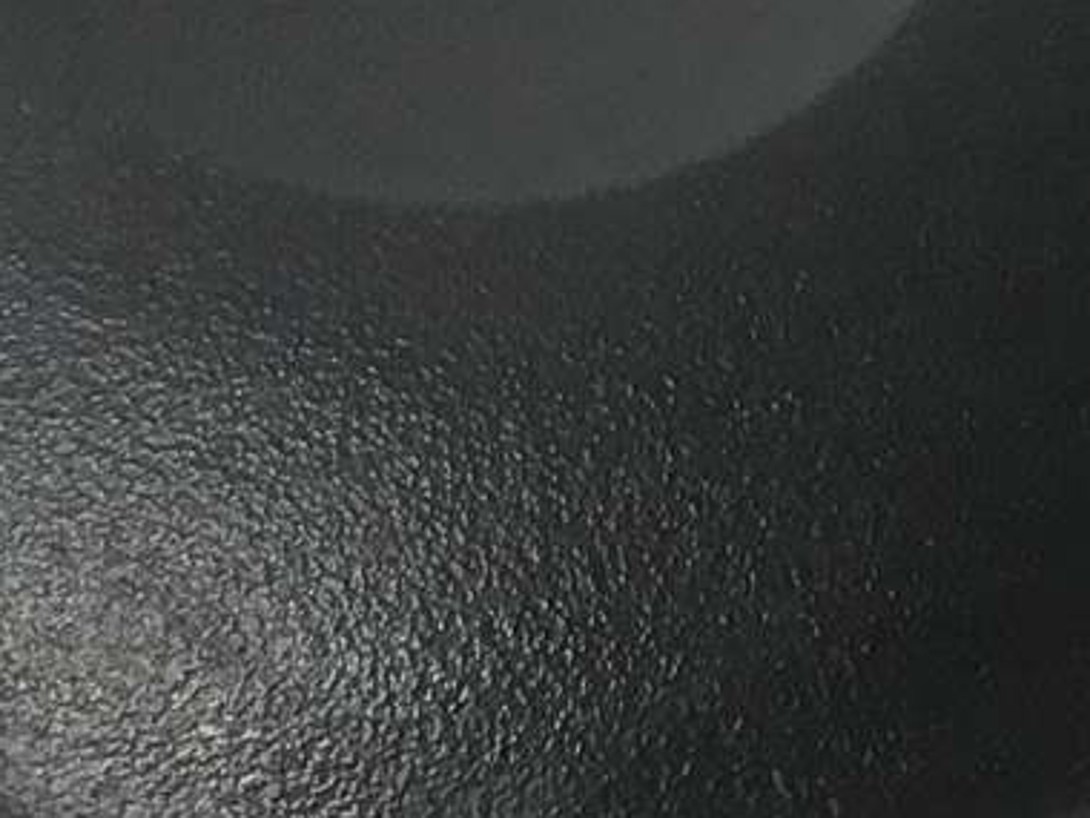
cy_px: -211
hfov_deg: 13.9
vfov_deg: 10.3
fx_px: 4440
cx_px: 128
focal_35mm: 141
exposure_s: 1/33
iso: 100
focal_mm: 3.3
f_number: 2.4
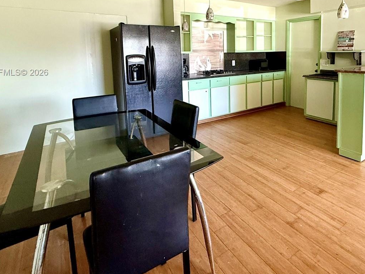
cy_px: 73
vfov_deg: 58.3
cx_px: 223
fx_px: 232
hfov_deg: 75.3
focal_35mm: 22
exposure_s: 1/60
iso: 500
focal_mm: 2.22
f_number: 2.2
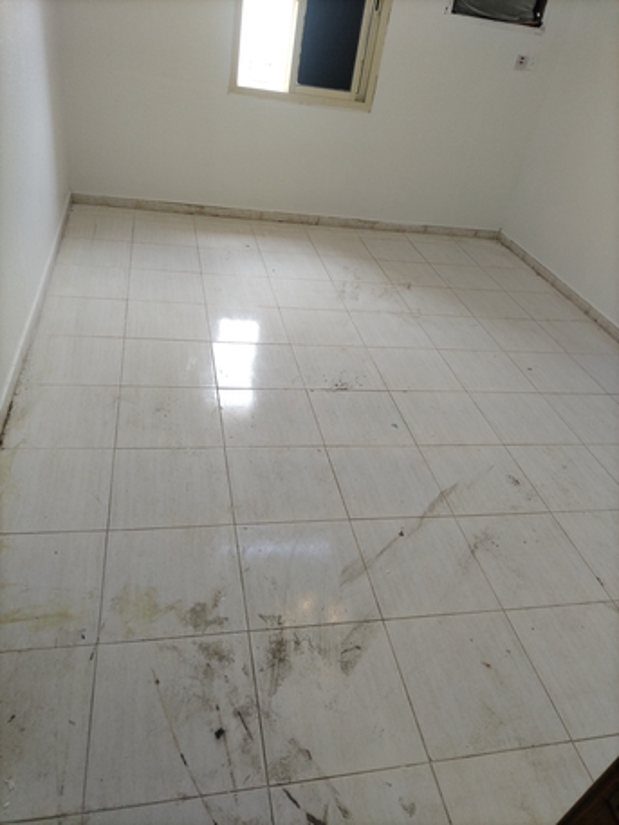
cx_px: 310
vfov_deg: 67.3
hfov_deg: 53.1
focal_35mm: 26
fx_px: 620
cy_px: 412
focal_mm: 4.7
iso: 181
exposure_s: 1/100
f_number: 1.8
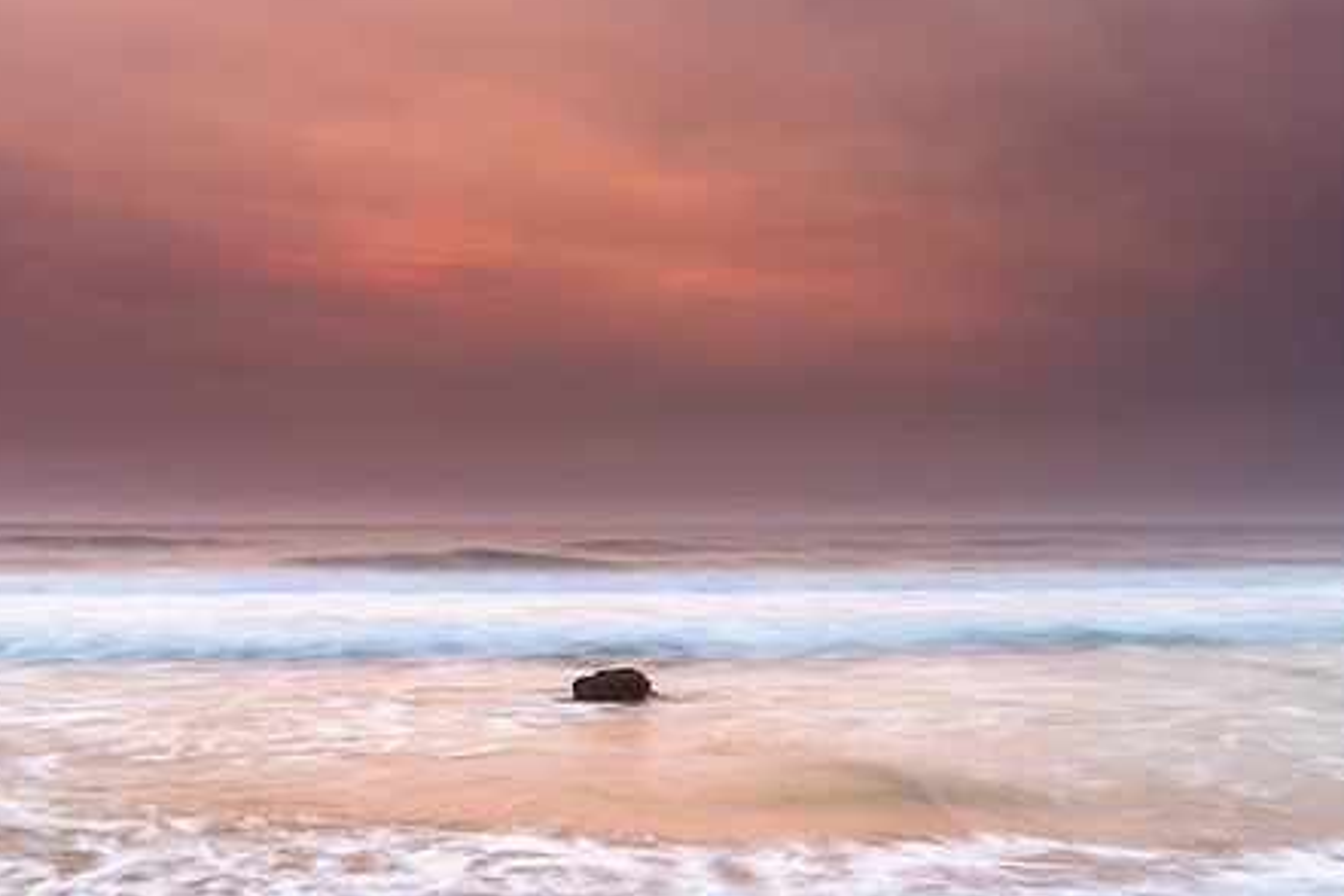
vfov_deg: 35.0
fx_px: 1419
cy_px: 468
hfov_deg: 50.5
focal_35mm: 38
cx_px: 567
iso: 160
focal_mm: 28
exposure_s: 1.6
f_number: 8
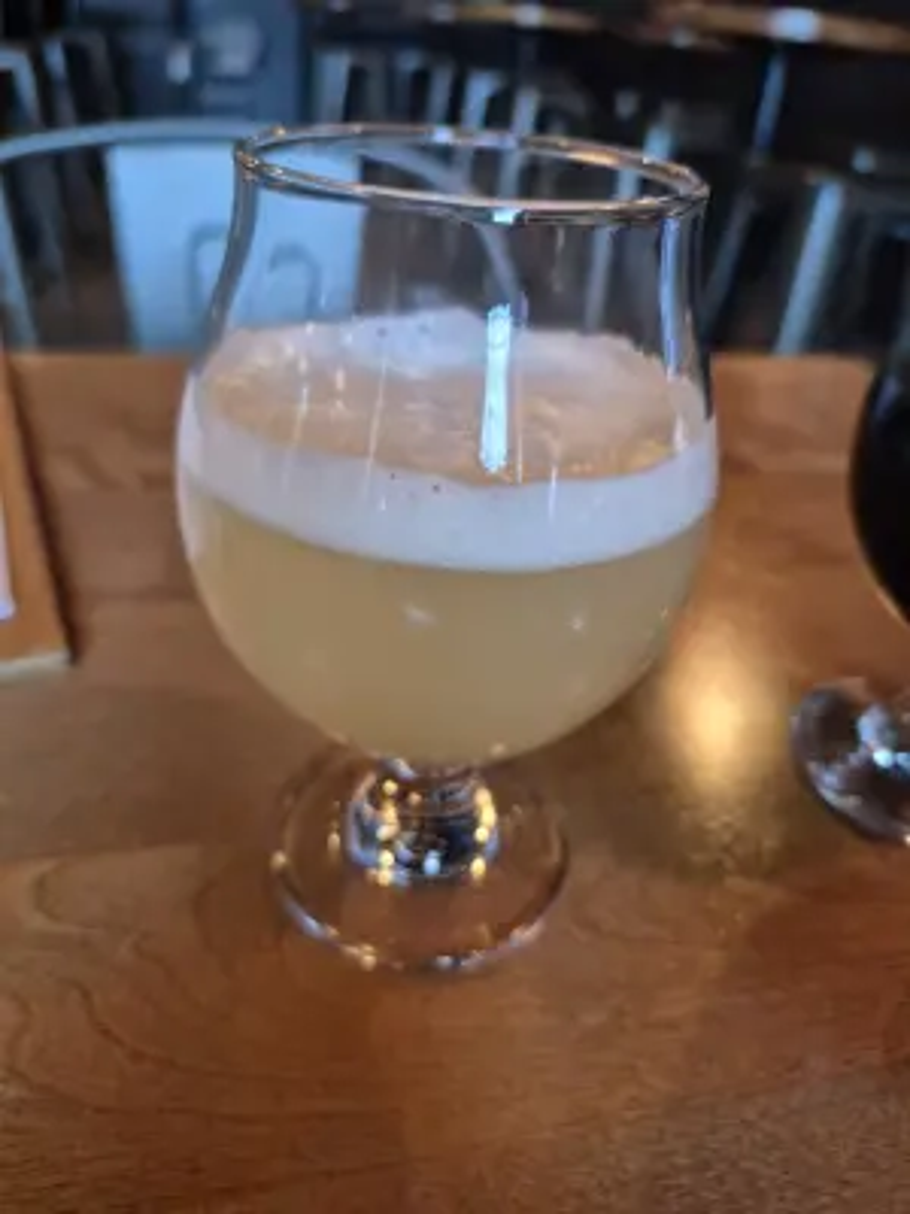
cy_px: 607
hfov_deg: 58.9
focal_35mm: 23
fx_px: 806
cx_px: 455
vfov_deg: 73.9
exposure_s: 1/120
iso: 640
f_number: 1.8
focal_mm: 5.4
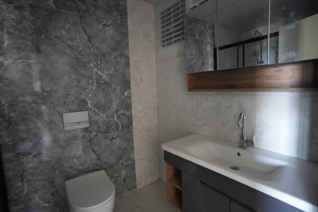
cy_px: 106
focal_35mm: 18
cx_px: 159
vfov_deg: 67.4
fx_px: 159
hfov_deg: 90.0
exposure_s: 1/160
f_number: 2.8
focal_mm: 18
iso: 5000
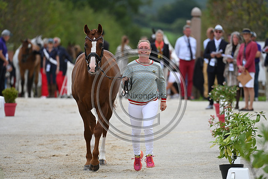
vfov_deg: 3.8
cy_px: 90
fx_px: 2681
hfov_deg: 5.7
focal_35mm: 360
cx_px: 134
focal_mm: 360
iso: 450
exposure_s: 1/1600
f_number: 5.6
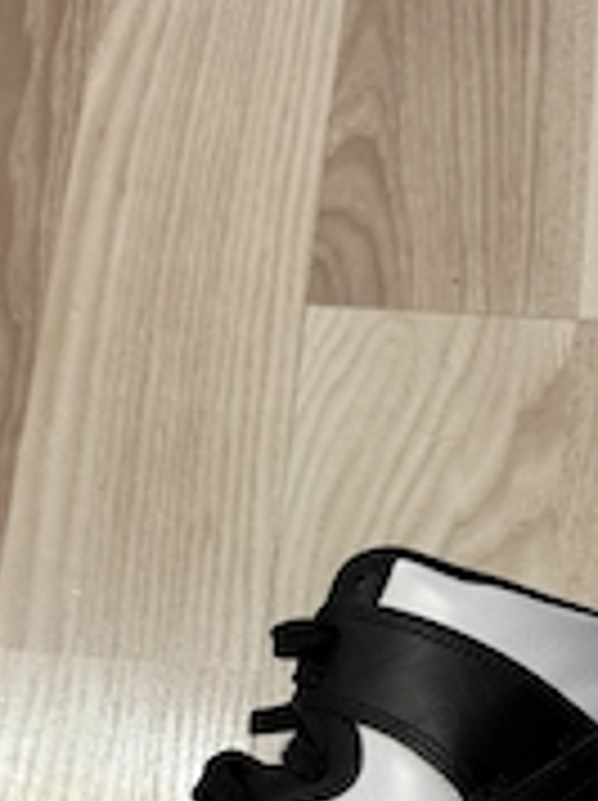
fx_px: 1247
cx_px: 333
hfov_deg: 27.0
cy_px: 756
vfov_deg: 33.3
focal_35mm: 54
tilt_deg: -76.2
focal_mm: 6.76
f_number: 1.78
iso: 200
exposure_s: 1/81
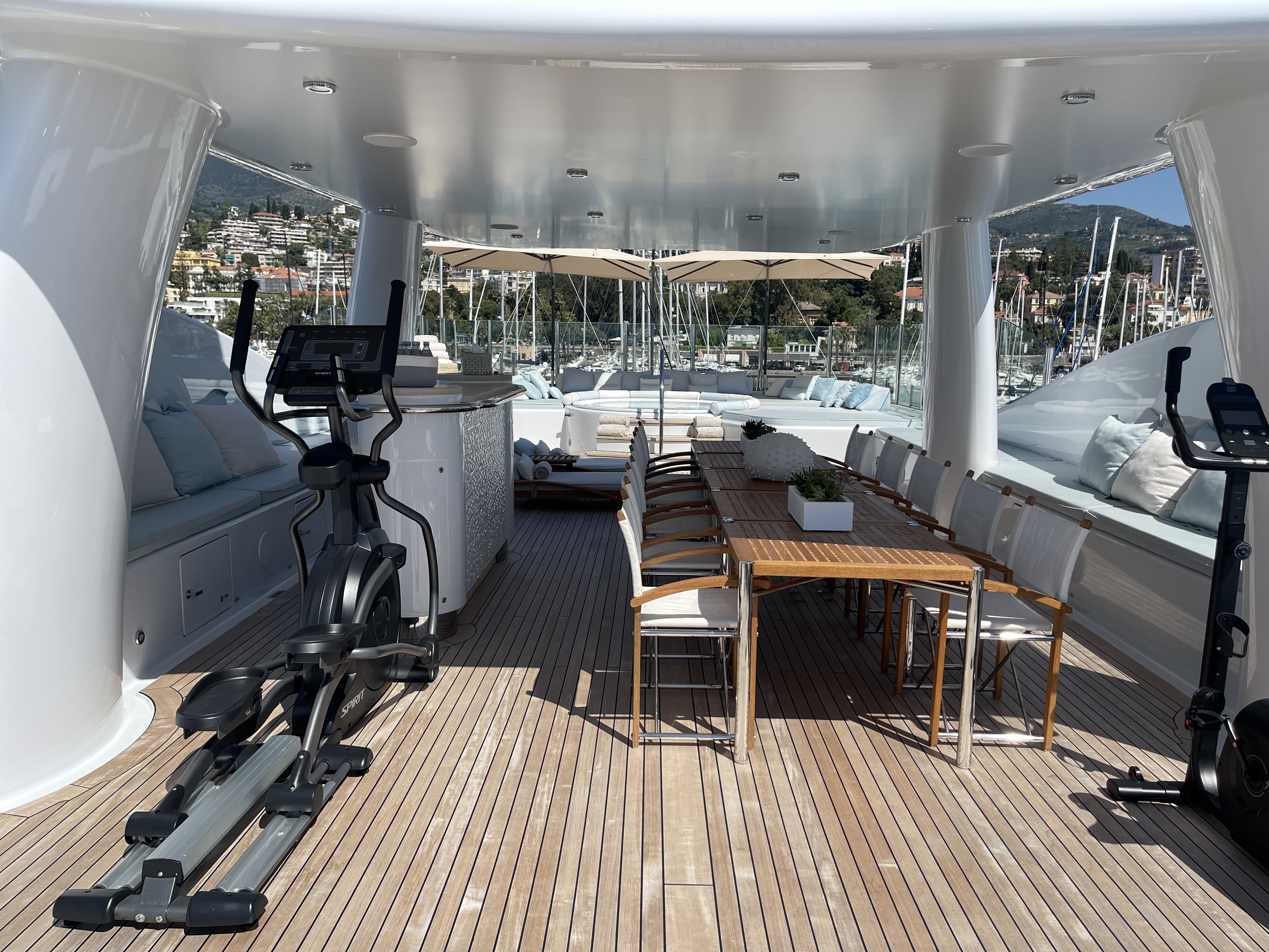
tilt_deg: -8.4
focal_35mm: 25
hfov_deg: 69.4
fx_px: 916
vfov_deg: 54.9
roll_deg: -1.0
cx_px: 634
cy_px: 476
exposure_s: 1/5128
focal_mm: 5.1
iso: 32
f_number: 1.6
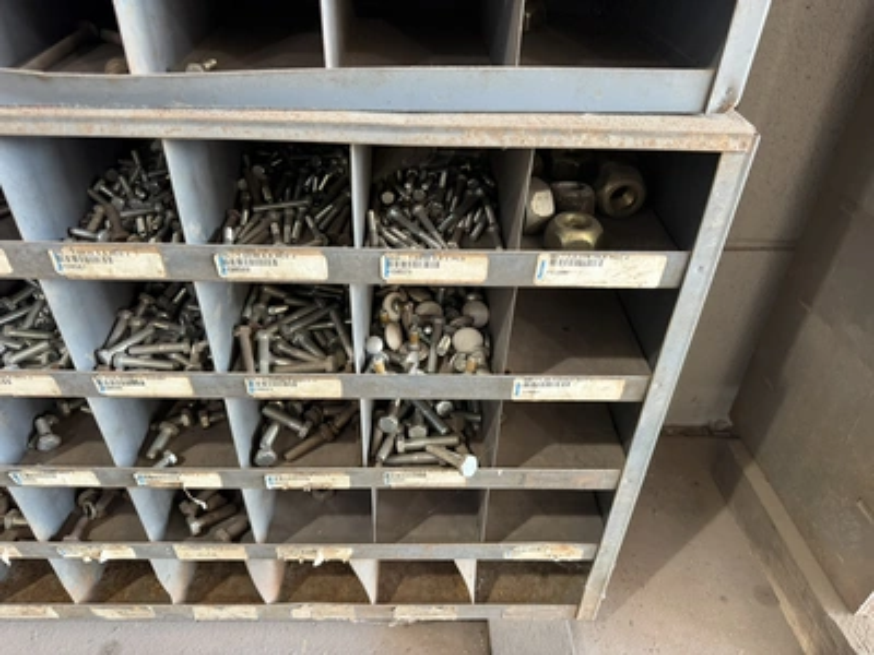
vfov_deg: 56.8
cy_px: 328
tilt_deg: -36.9
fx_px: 606
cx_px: 437
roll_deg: -1.9
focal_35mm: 24
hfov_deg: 71.6
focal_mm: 6.76
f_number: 1.78
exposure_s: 1/60
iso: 320
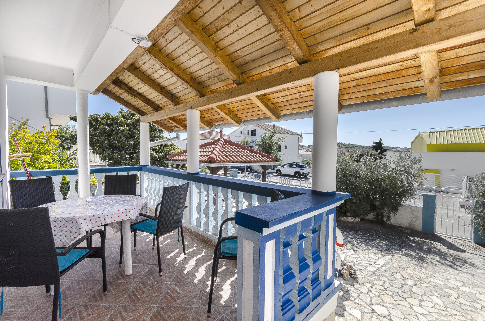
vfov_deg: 77.1
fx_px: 202
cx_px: 242
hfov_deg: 100.5
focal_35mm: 15
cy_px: 160
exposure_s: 1/500
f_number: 8
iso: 100
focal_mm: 10
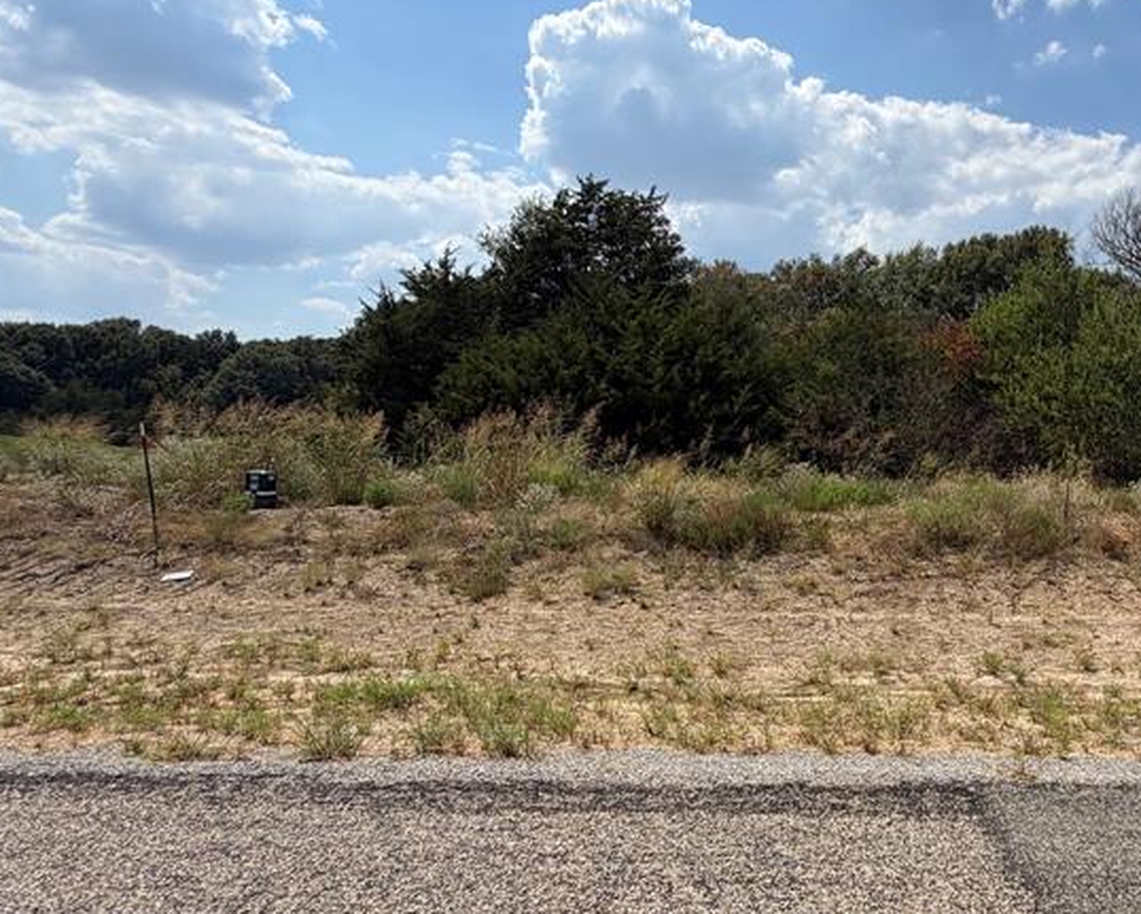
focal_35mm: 26
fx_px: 878
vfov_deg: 55.0
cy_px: 460
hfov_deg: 62.8
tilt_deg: -1.3
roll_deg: -2.0
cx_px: 833
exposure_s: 1/1399
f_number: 2.2
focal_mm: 2.22
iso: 20
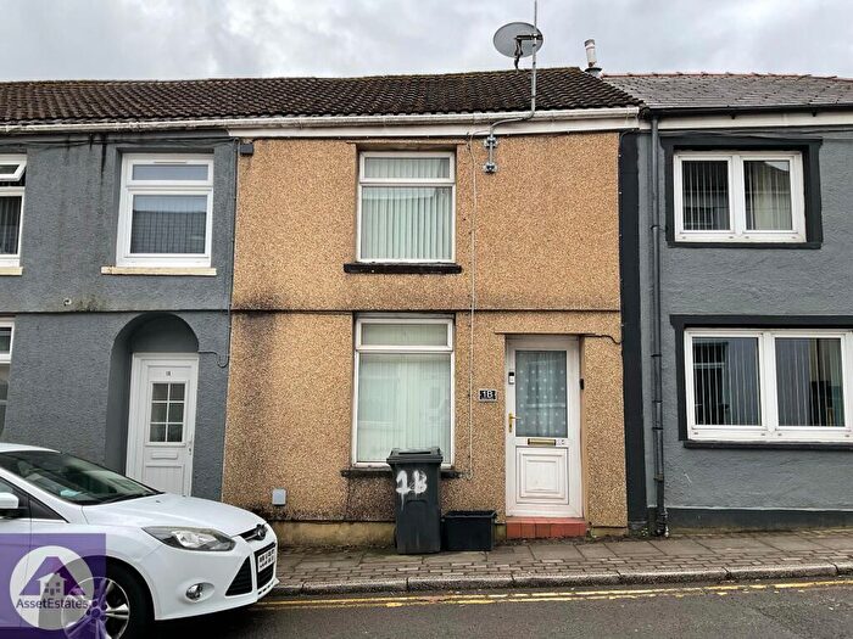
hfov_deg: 61.7
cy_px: 320
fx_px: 715
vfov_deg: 48.2
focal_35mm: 29
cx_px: 426
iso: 16
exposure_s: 1/394
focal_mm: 3
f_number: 1.8
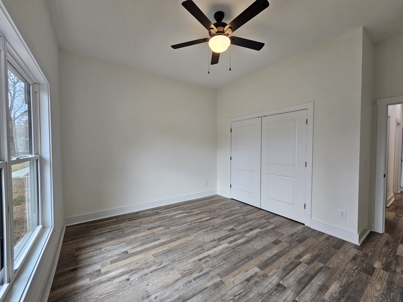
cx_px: 202
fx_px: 151
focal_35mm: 13
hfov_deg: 106.2
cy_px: 151
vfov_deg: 89.9
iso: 125
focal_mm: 2.2
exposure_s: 1/60
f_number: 2.2
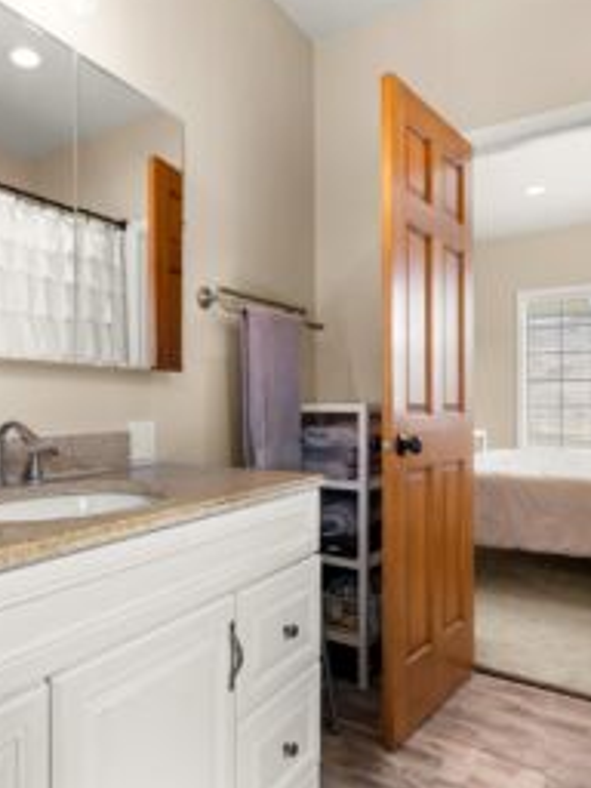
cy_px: 389
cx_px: 200
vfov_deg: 70.3
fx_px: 560
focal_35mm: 25
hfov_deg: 54.6
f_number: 2.8
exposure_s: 1/50
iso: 125
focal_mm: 16.4
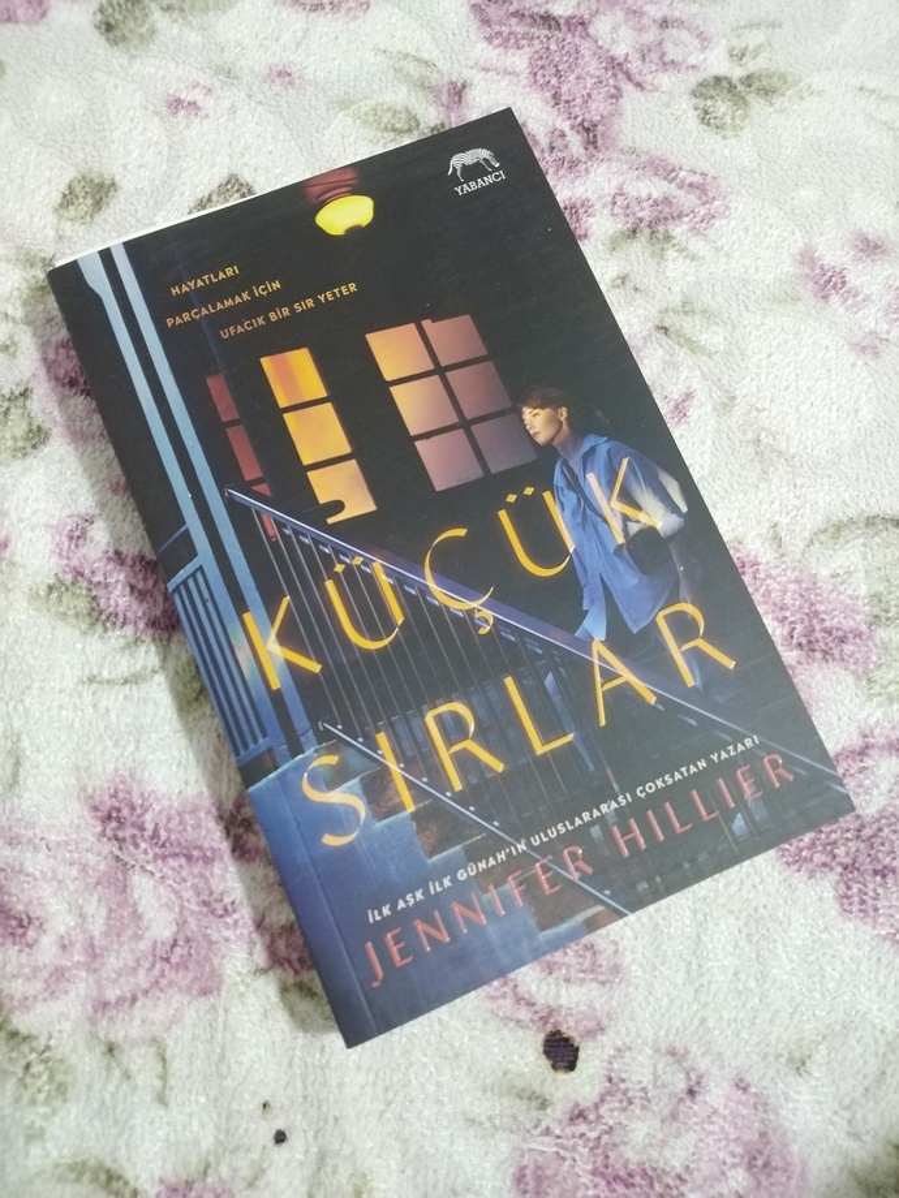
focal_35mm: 26
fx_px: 900
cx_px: 450
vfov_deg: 67.3
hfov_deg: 53.1
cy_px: 599
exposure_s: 1/20
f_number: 1.8
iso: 430
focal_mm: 3.62
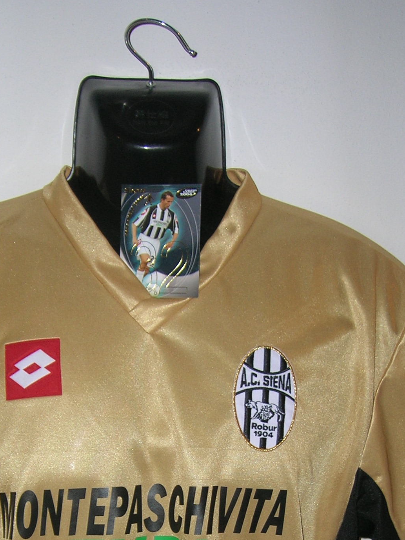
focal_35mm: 64
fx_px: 998
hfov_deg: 22.9
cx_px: 150
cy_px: 505
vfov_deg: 28.8
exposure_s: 1/60.1
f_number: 2.9
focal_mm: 5.7
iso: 50
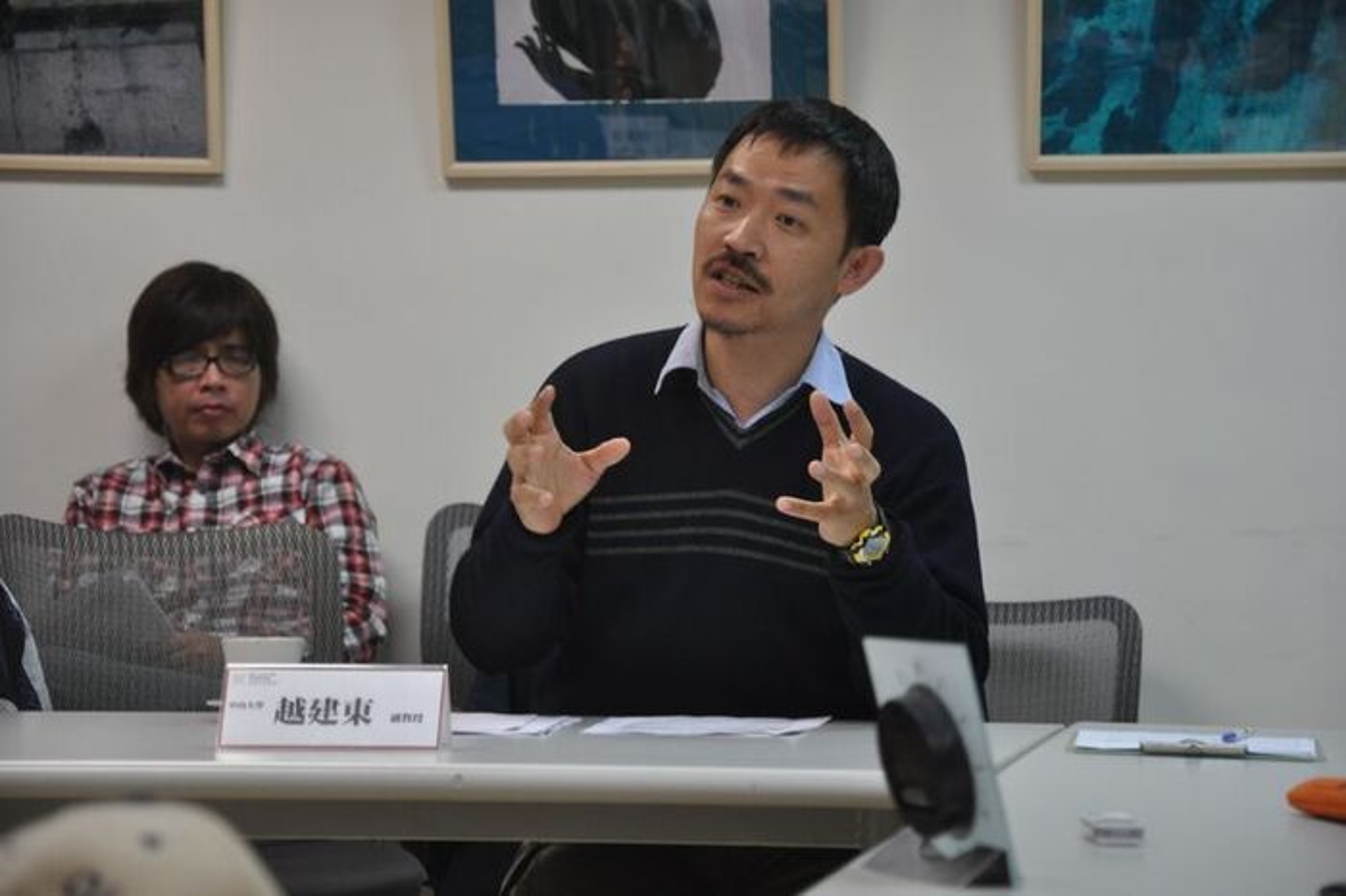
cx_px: 673
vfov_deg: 10.2
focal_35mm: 135
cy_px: 448
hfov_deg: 15.2
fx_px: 5045
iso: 800
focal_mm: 90
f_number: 5.6
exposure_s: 1/45
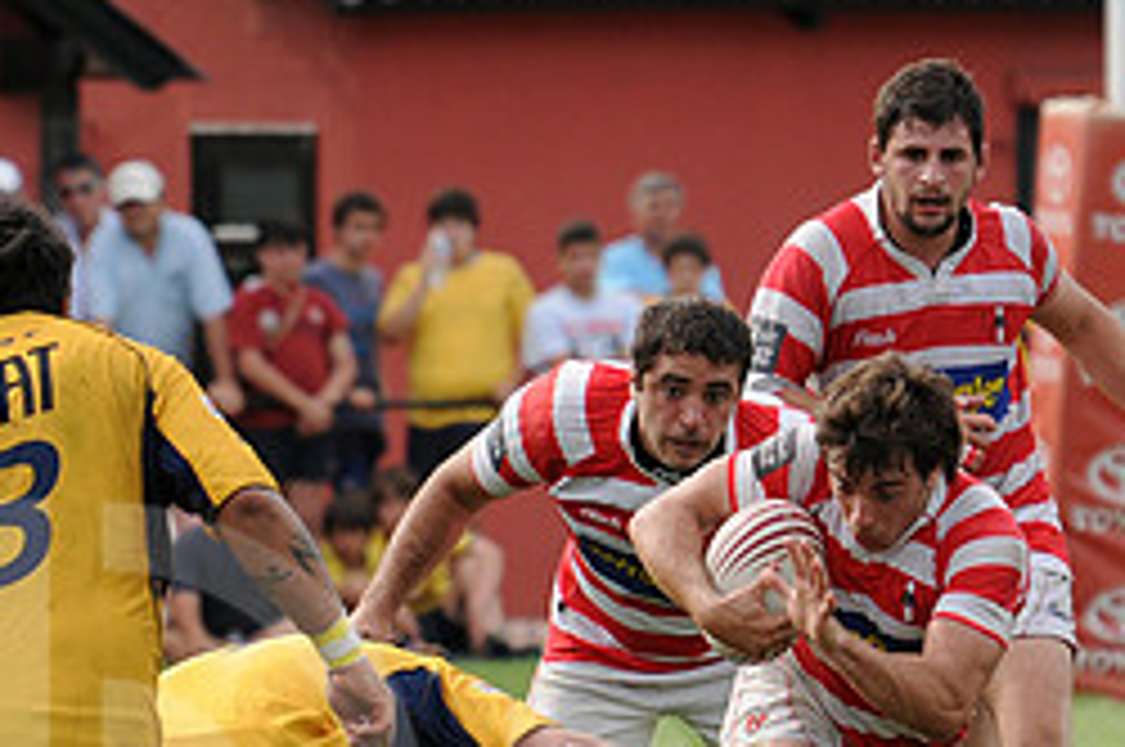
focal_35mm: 765
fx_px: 23875
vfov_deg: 1.8
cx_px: 868
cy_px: 835
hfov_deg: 2.7
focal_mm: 220
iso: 320
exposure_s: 1/640
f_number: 5.3
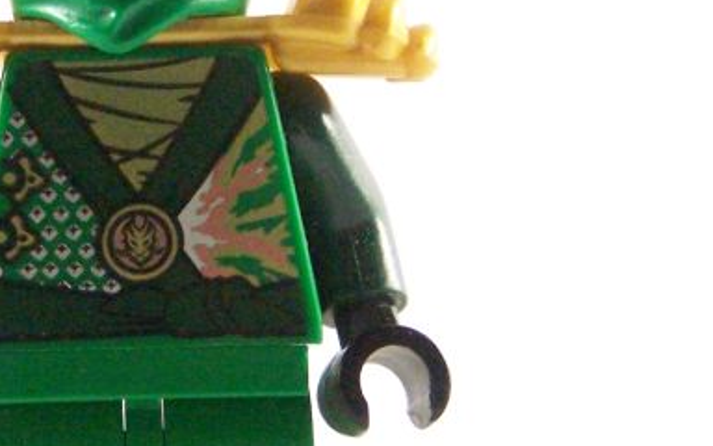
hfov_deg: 7.1
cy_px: 186
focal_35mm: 297
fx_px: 5771
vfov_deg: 4.4
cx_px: 147
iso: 400
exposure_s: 1/60
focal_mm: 17.5
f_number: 3.2
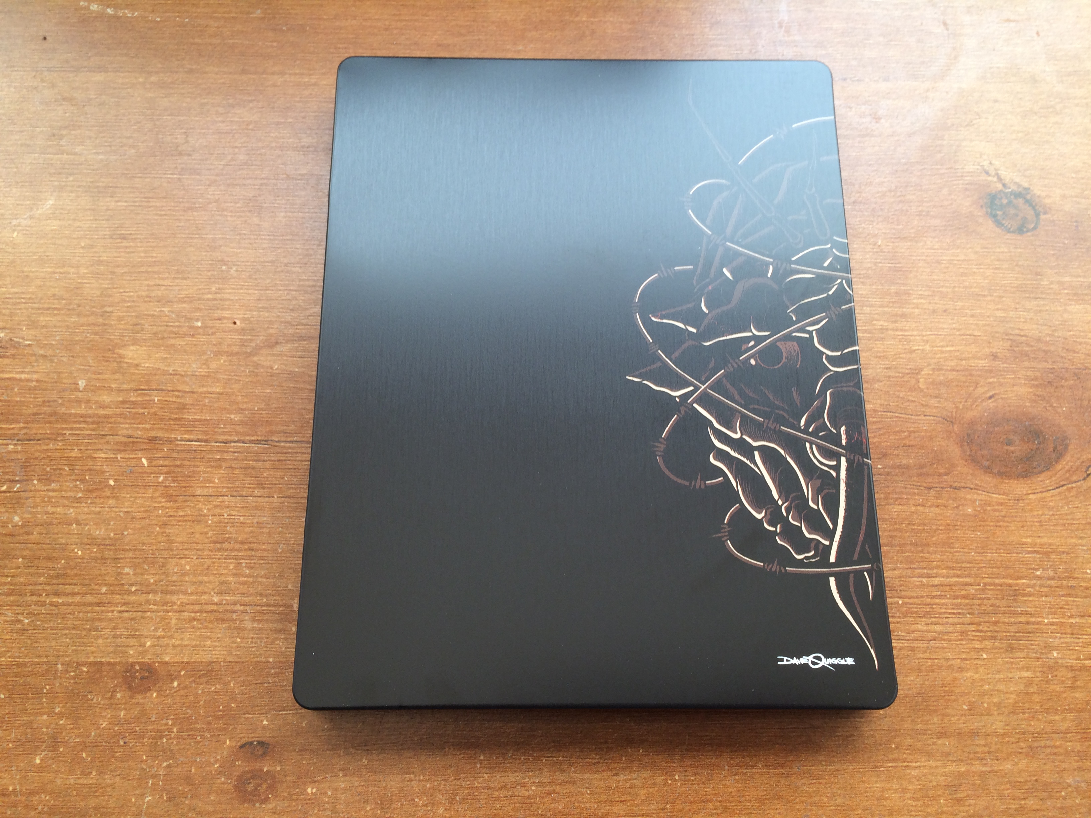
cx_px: 546
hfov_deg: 61.7
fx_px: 914
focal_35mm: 29
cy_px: 409
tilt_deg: -73.4
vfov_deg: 48.2
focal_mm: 4.15
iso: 40
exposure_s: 1/60
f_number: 2.2
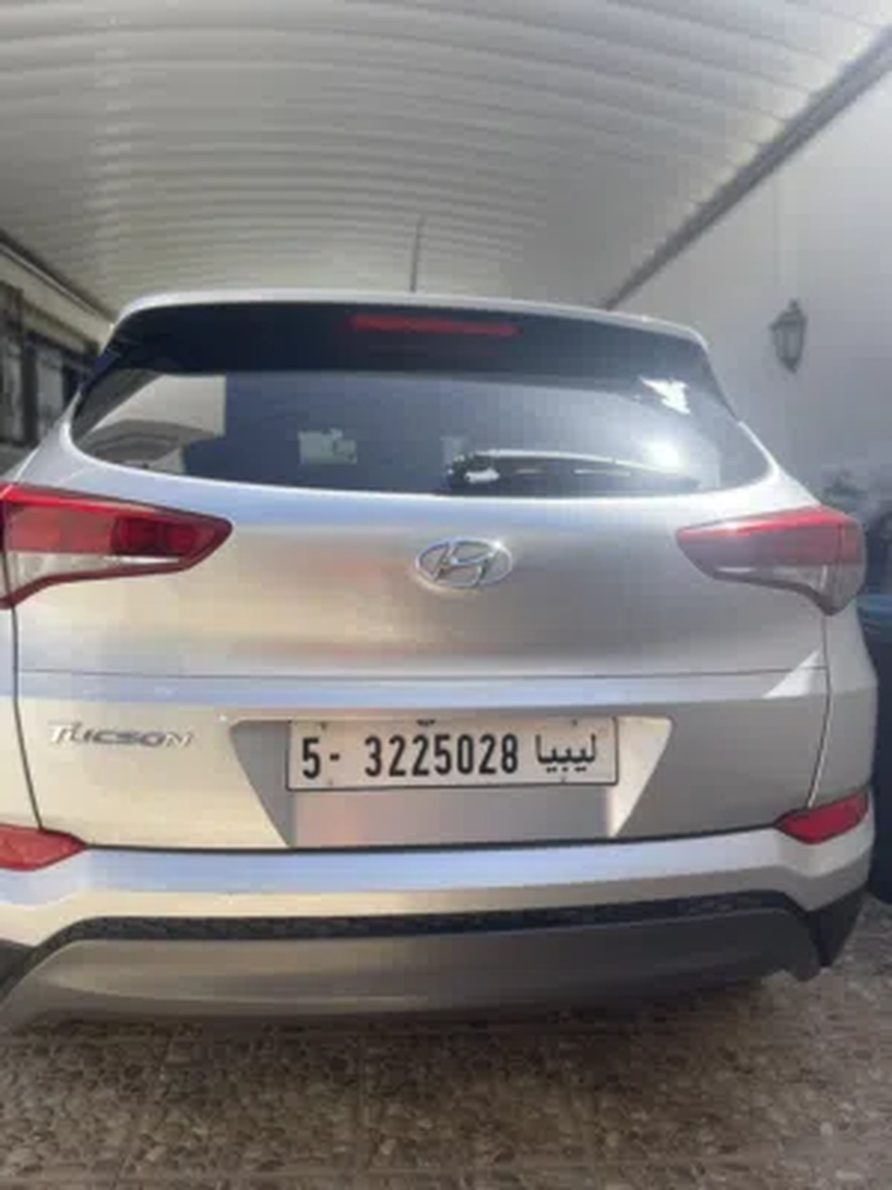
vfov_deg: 67.3
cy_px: 595
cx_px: 446
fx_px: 893
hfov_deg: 53.1
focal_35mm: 26
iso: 50
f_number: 1.6
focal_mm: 5.1
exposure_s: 1/2123
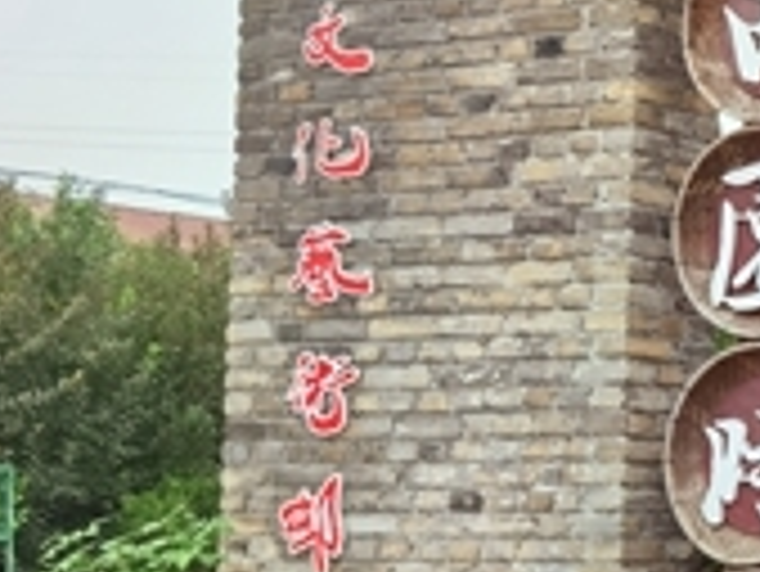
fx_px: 2109
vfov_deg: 15.4
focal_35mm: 96
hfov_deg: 17.6
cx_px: 1250
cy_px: 342
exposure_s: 1/1227
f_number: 1.9
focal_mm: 6.71
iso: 50
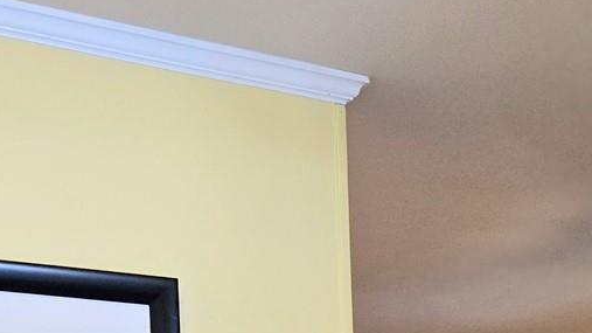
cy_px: 650
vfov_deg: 13.3
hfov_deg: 26.0
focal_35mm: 79
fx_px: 1240
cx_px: 536
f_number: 1.8
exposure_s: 1/120
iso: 160
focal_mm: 5.4
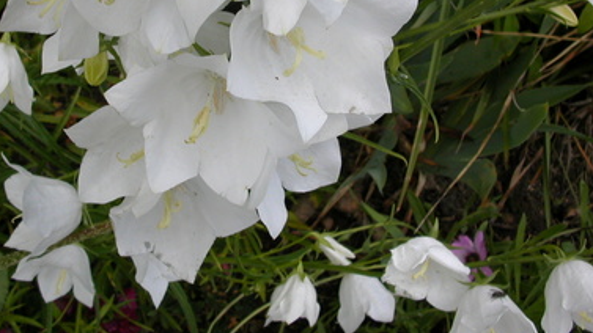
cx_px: 261
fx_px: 739
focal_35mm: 47
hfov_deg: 43.6
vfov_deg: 25.3
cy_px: 110
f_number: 4.5
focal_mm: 5.6
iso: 100
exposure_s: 1/219
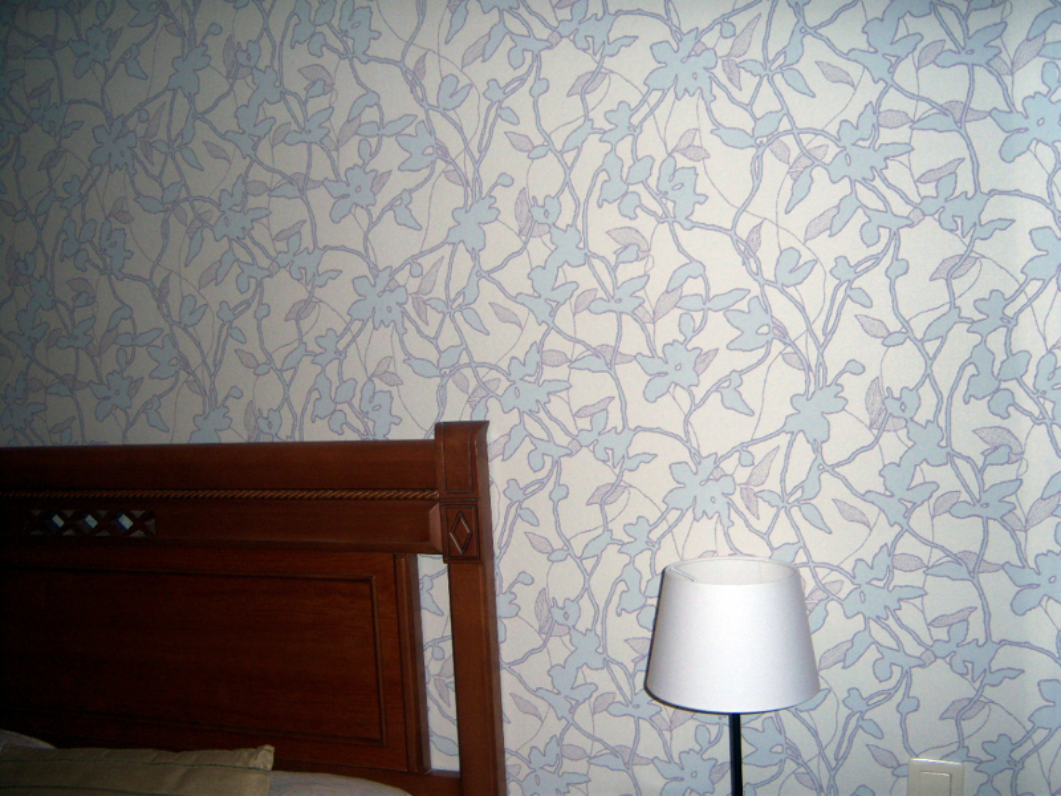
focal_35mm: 36
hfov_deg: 51.4
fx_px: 1103
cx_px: 530
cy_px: 398
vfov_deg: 39.7
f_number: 2.8
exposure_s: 1/60
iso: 80
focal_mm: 7.5
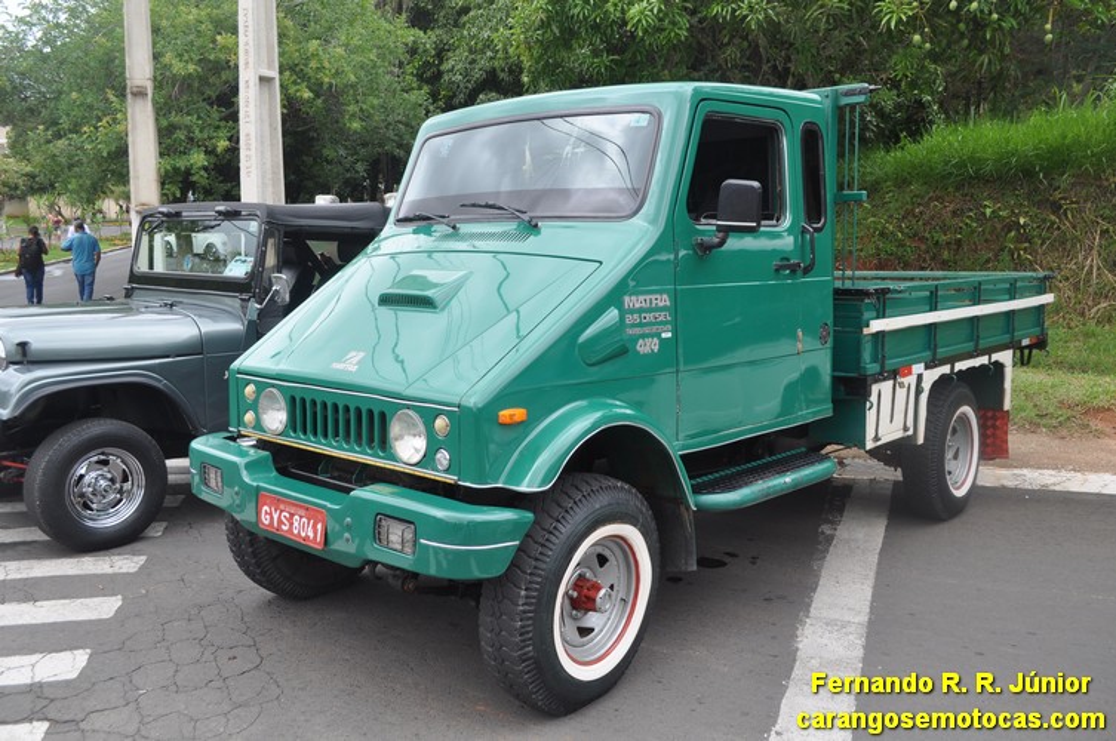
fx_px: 1022
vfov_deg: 39.9
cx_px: 558
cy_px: 370
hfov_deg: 57.3
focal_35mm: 33
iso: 200
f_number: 7.1
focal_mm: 22
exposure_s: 1/200
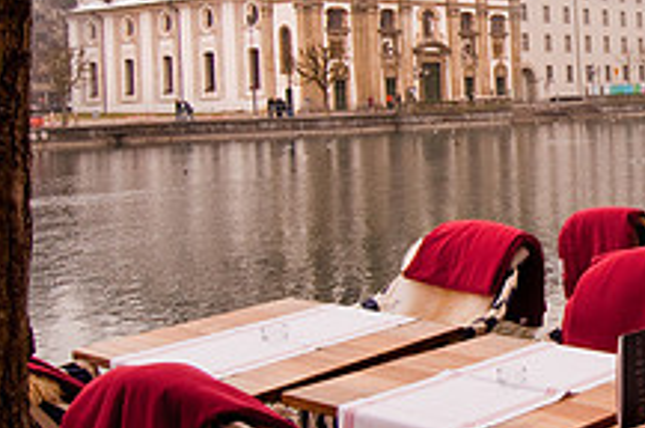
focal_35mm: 56
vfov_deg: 24.1
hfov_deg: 31.5
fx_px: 1002
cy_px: 168
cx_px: 716
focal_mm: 14
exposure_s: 1/250
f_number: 8
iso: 200
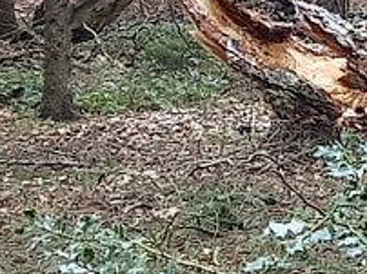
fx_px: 2181
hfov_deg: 8.1
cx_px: 1150
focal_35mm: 206
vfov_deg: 7.1
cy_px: -69
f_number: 1.7
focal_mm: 4.2
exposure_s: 1/30
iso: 160
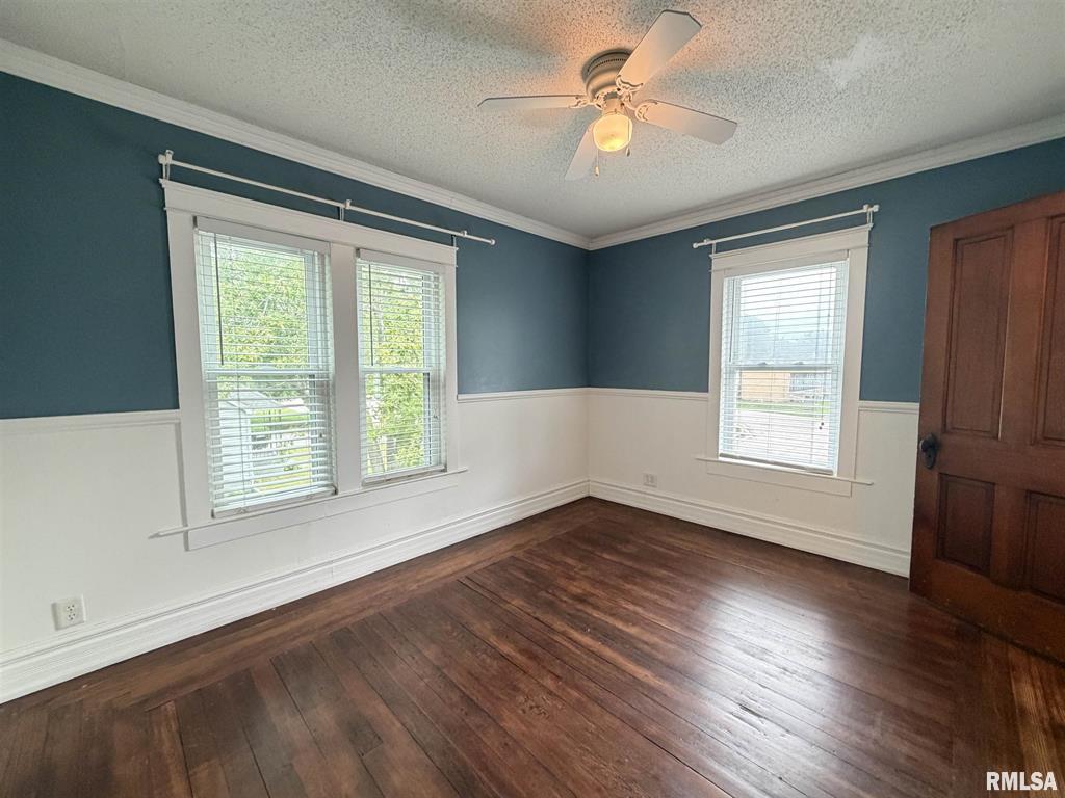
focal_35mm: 14
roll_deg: -0.1
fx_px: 431
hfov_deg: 102.1
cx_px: 532
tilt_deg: -3.6
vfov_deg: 85.7
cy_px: 399
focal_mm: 2.22
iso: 400
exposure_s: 1/60
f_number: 2.2
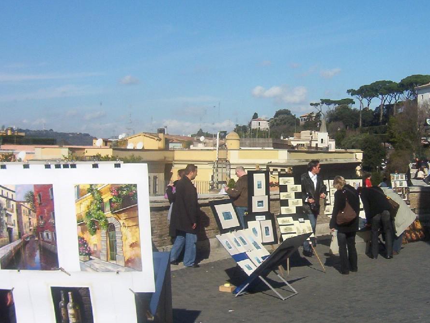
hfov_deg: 39.4
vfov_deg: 30.3
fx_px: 596
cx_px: 271
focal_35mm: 48
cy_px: 167
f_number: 5.24
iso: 100
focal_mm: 5.54
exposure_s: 1/1511
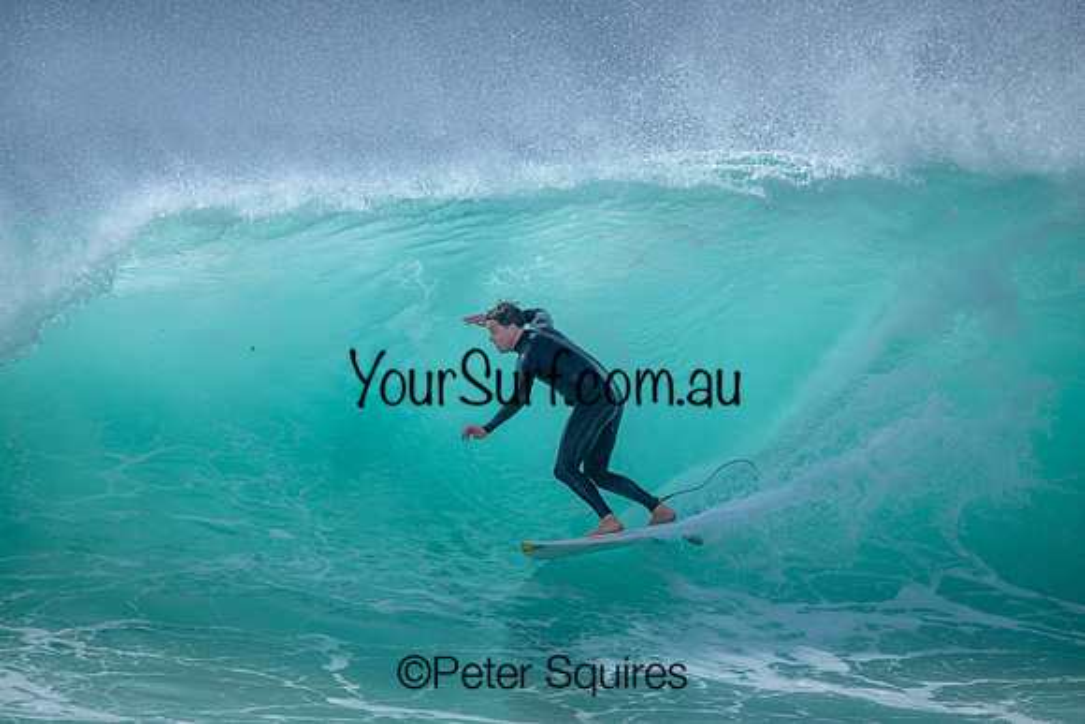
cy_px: 362
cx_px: 542
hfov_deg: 2.6
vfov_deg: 1.7
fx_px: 24116
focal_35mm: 800
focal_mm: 800
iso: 180
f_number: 6.3
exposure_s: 1/2000
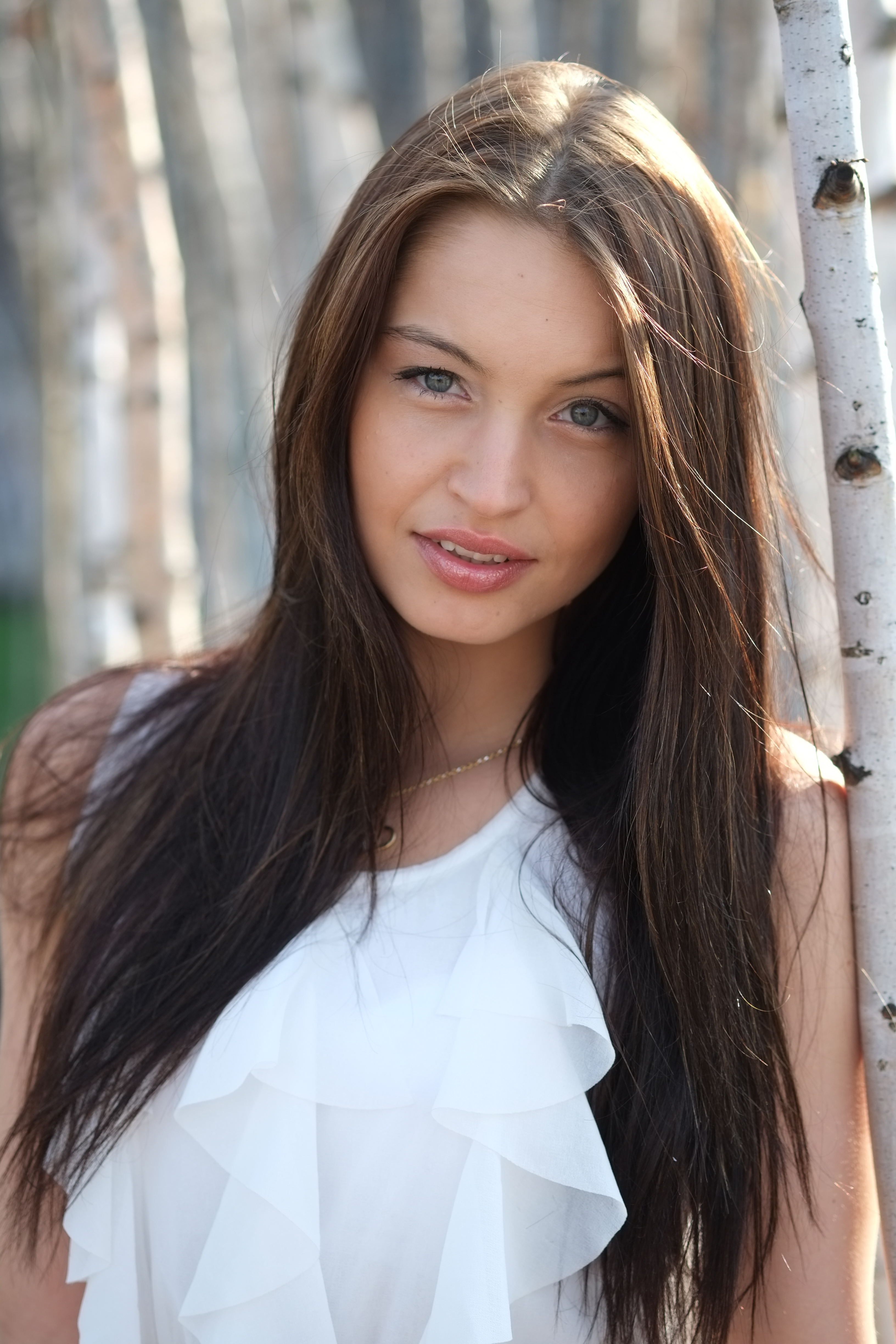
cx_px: 448
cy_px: 672
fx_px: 3360
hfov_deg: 15.2
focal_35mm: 90
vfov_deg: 22.6
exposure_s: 1/340
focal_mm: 60
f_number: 2.8
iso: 200
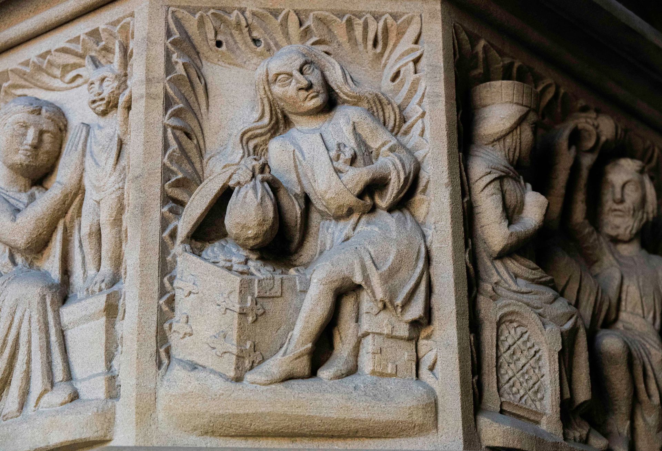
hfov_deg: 22.4
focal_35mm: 90
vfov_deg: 15.4
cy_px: 226
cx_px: 339
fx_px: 1673
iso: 8000
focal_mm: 88
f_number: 7.1
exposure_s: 1/1250
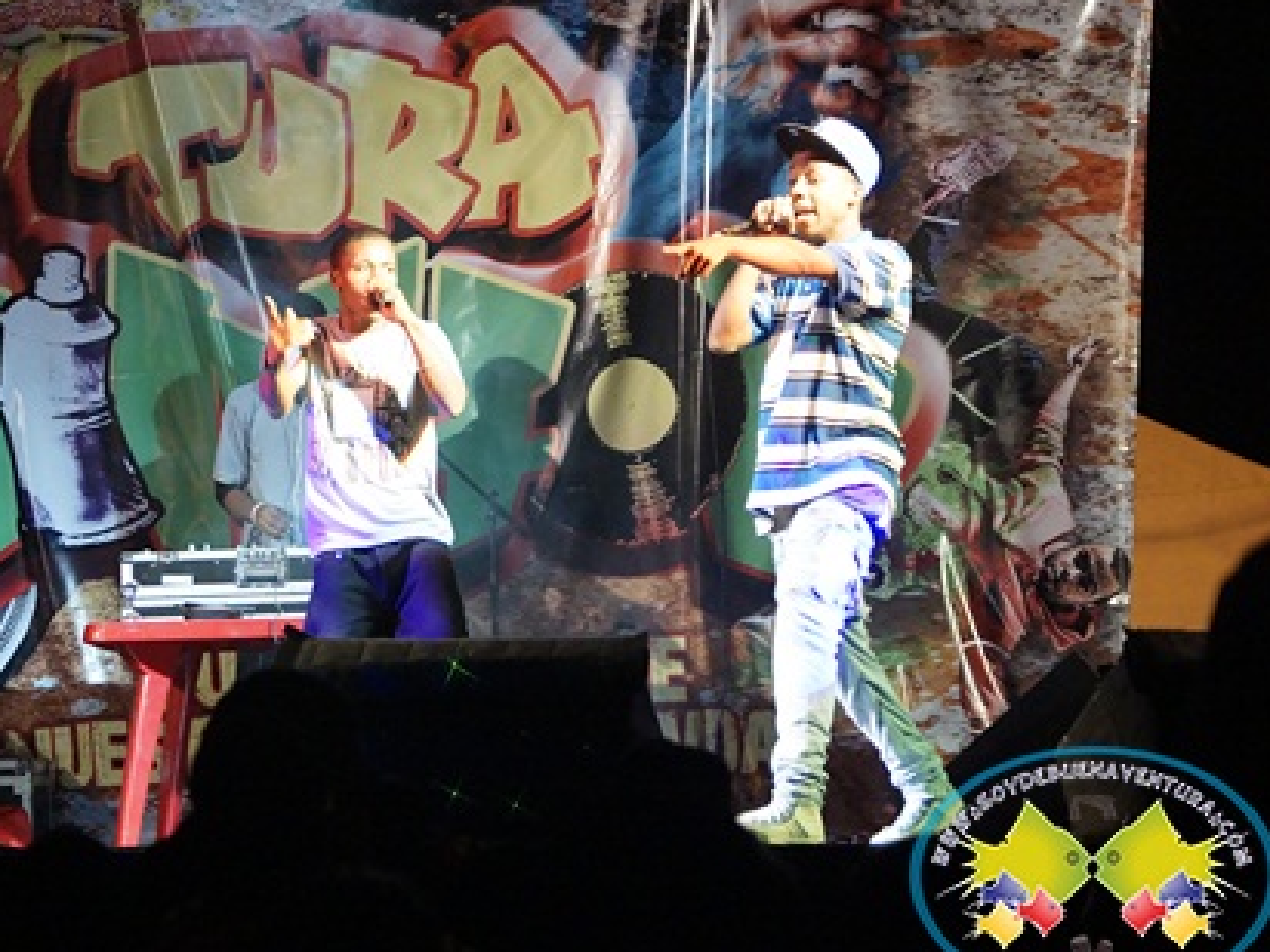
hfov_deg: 12.5
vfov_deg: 9.4
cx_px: 364
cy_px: 397
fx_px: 5786
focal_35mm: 158
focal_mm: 75
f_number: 4
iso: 3200
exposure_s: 1/100
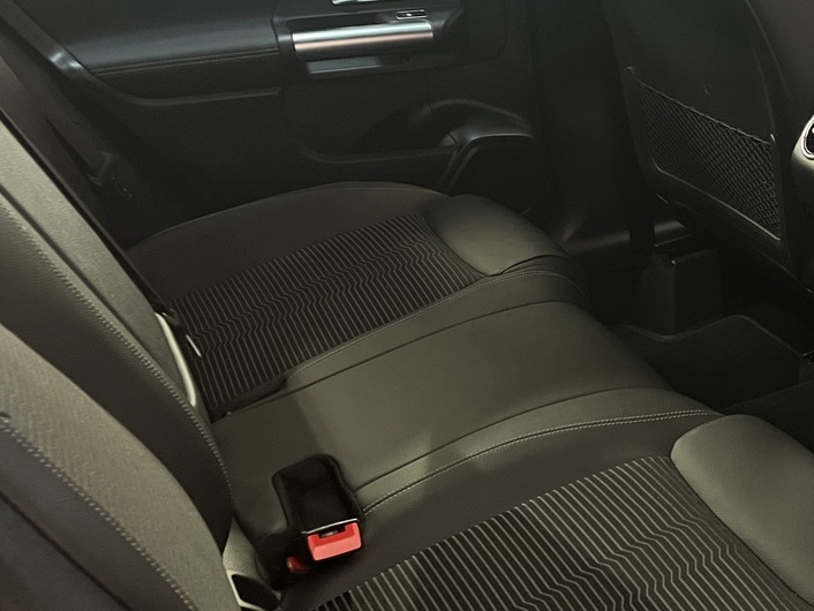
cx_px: 665
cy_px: 280
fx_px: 1247
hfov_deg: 34.9
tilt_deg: -26.2
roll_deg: +3.0
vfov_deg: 27.5
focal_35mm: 53
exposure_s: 1/25
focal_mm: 5.1
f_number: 1.6
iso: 500
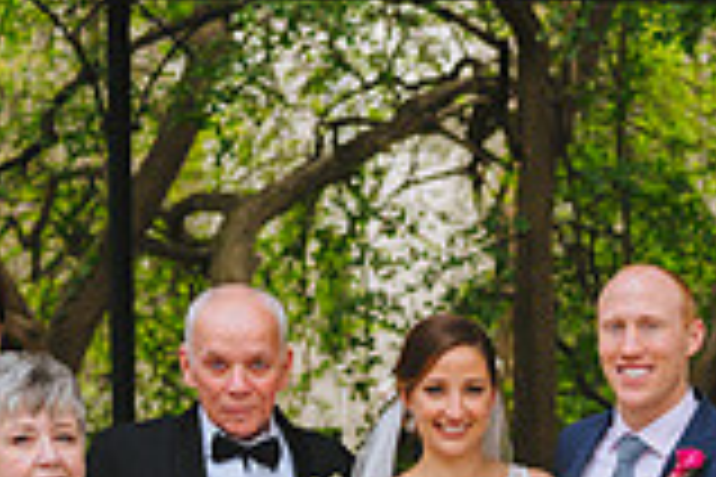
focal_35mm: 154
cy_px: 712
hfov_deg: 13.3
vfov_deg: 8.7
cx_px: 582
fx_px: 3063
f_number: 2.8
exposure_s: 1/2000
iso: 400
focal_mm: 40
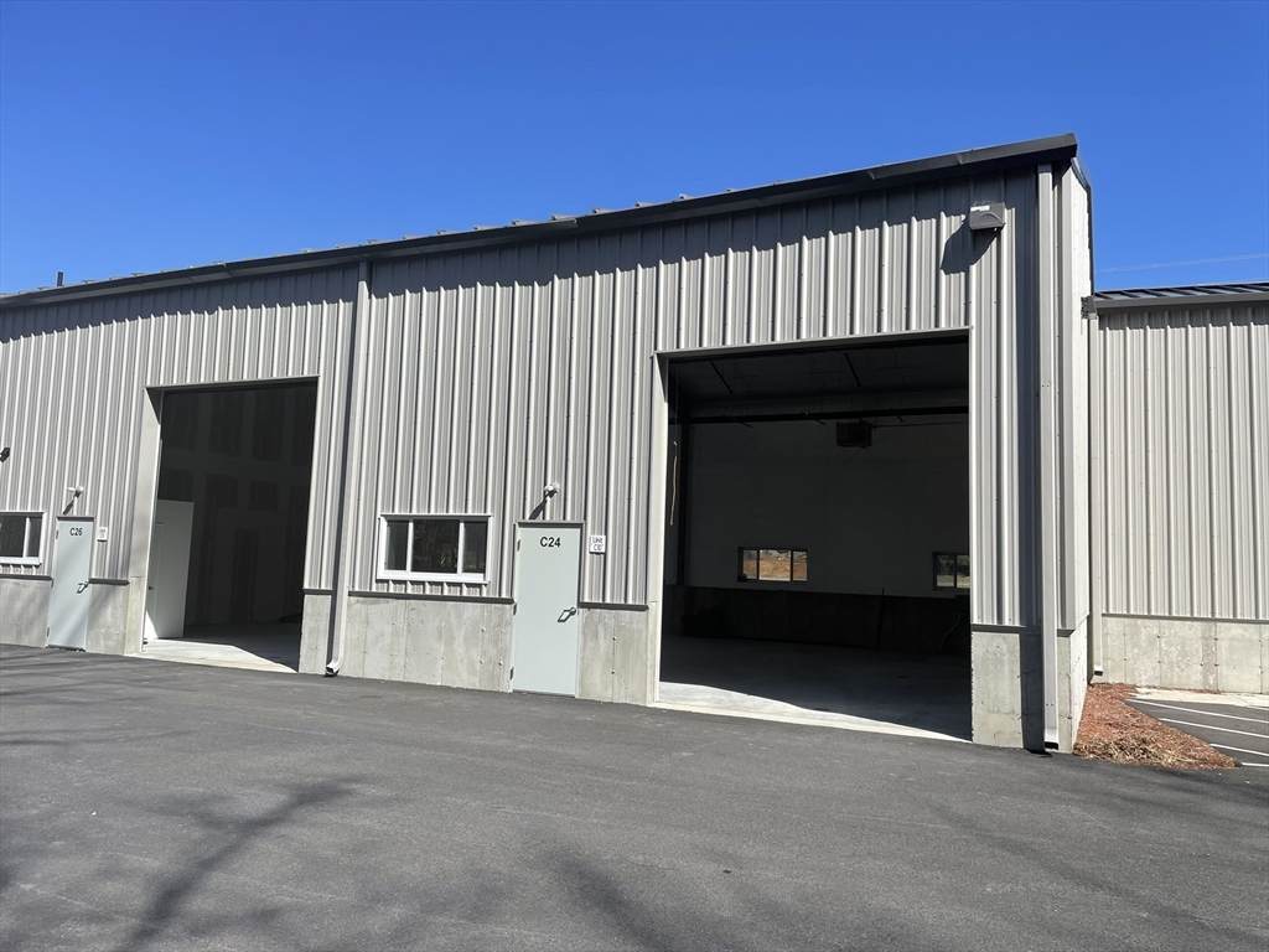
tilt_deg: +6.5
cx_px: 634
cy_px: 476
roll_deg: -1.4
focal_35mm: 26
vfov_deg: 53.1
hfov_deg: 67.3
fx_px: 953
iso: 32
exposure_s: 1/3401
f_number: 1.6
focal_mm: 4.2
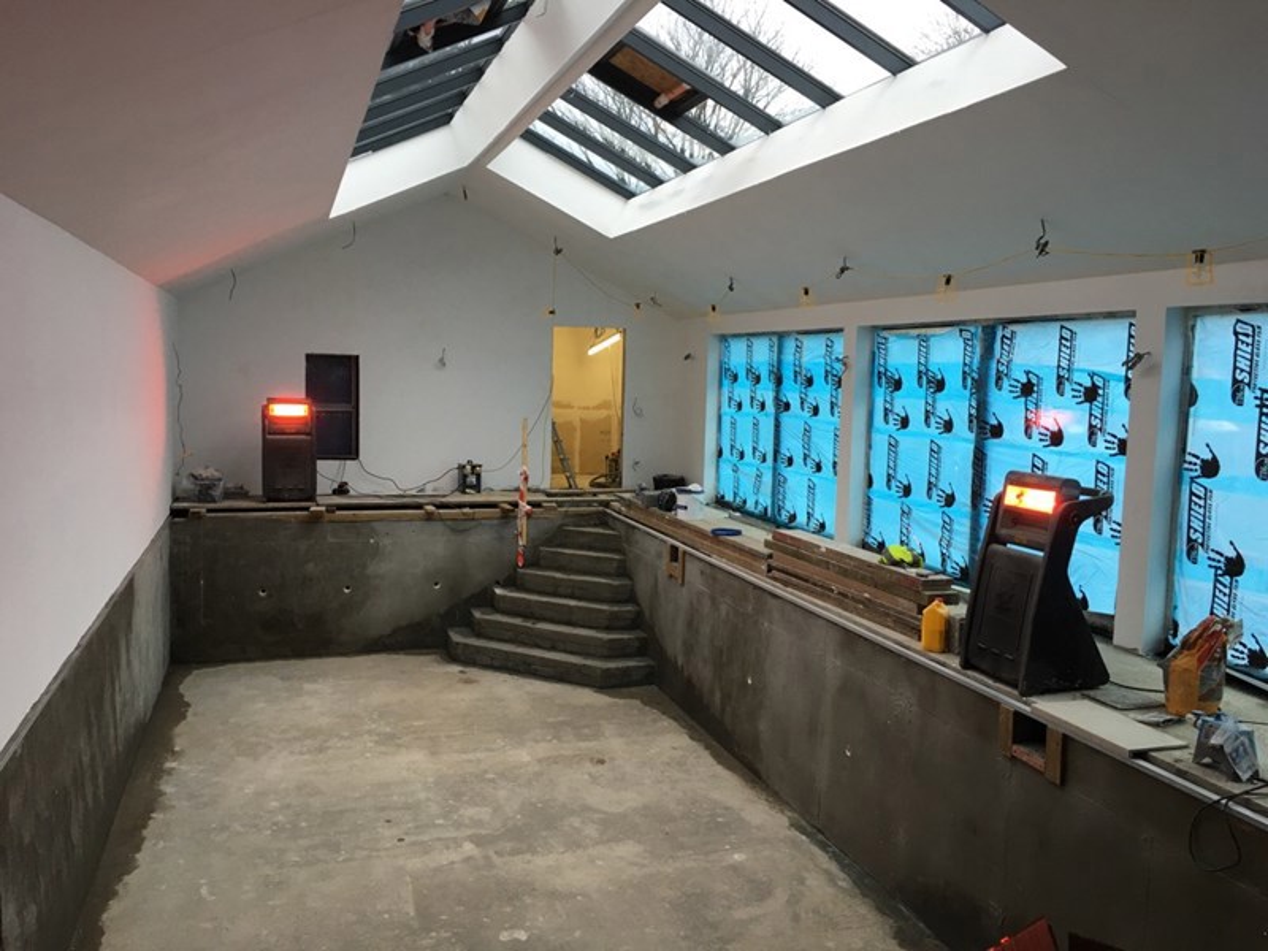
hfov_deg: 61.7
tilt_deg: -5.9
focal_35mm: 29
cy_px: 476
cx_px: 634
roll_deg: -1.7
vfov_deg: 48.2
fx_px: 1062
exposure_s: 1/33
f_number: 2.2
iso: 25
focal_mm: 4.15
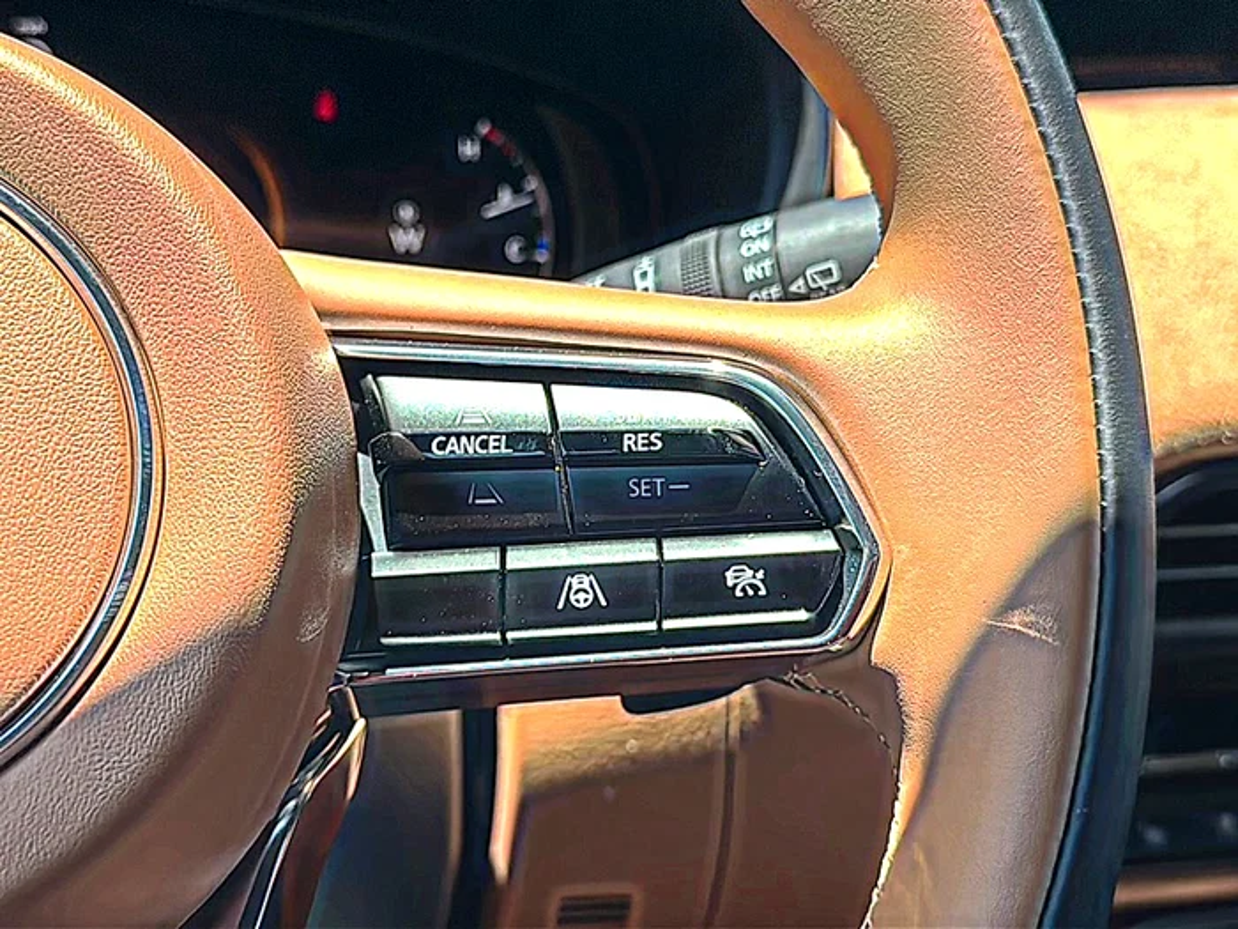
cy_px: 464
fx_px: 1538
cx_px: 619
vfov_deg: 33.6
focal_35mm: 43
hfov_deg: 43.9
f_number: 1.78
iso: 80
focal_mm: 6.86
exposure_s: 1/1342
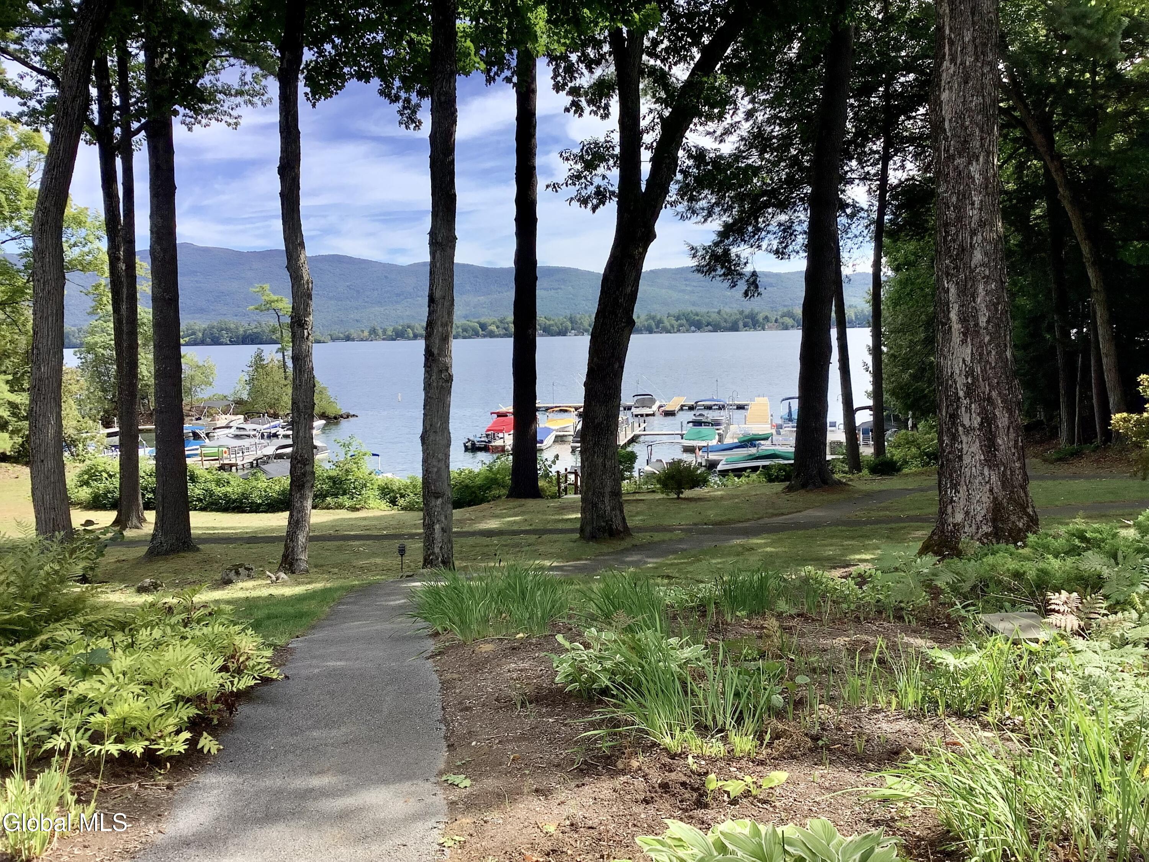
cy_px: 431
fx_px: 1029
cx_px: 574
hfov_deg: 58.4
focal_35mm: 31
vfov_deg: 45.4
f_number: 2.4
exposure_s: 1/586
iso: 25
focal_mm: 3.3
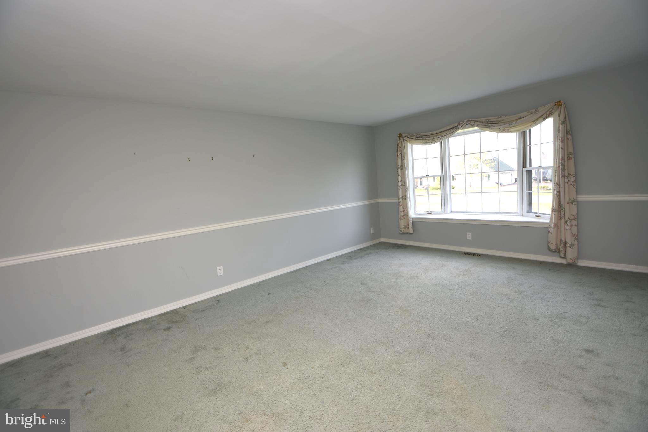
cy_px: 216
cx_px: 324
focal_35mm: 15
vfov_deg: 77.3
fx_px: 270
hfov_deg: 100.4
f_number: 4
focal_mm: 10
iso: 100
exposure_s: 1/60
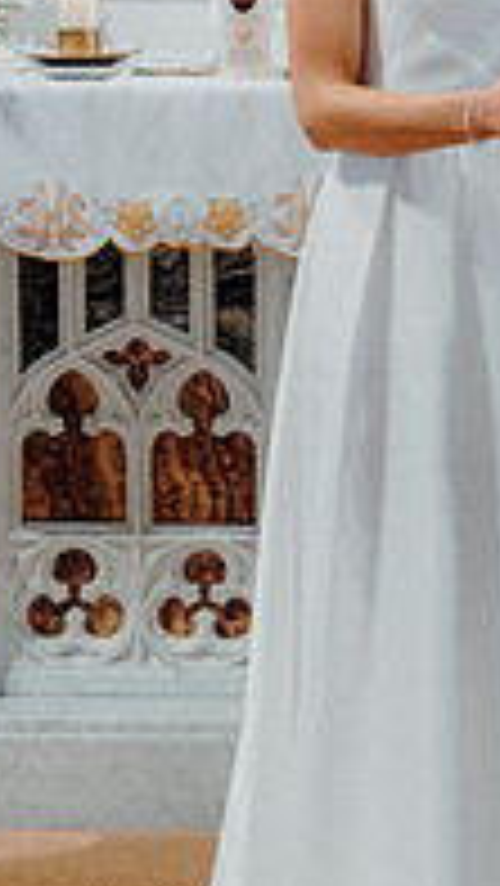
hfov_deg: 9.4
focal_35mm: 127
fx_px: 2990
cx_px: 613
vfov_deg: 16.8
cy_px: 198
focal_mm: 53
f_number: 3.5
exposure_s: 1/160
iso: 2500
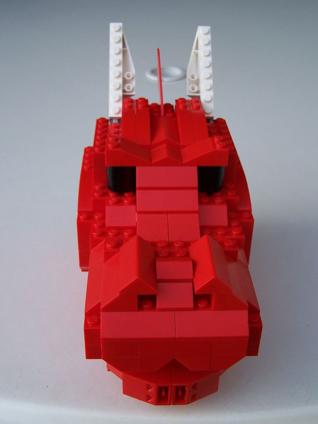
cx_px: 159
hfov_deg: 30.3
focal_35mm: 48
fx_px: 588
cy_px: 212
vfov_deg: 39.7
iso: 80
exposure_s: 1/180
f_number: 3
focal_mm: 8
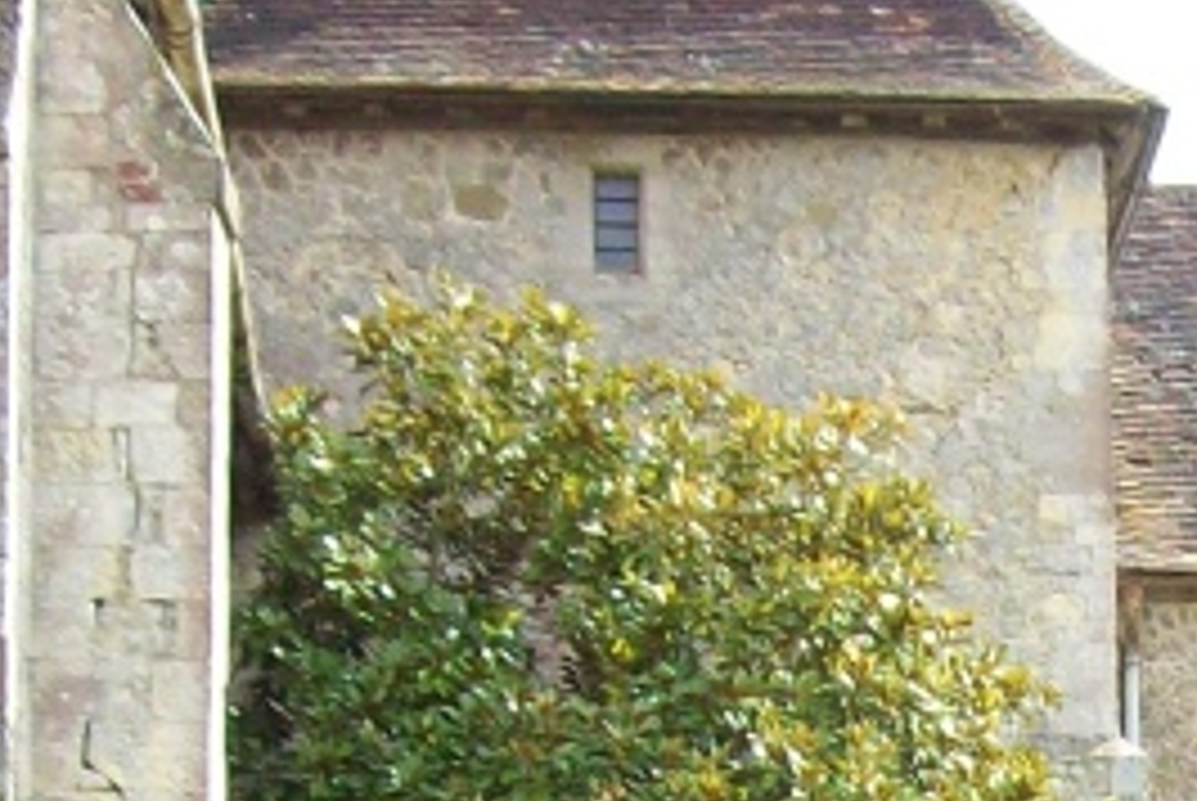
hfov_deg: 13.9
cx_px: 1359
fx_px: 4793
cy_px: 1503
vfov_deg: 9.1
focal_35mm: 144
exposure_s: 1/530
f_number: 2.7
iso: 80
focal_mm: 6
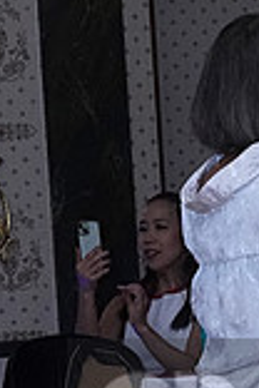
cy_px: 423
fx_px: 2762
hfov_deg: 5.3
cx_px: 412
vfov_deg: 8.0
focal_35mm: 256
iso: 5000
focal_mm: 46
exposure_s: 1/200
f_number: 7.1
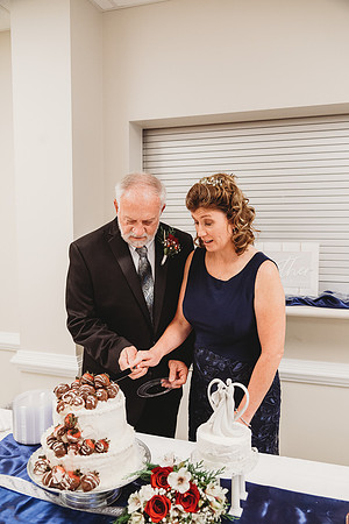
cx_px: 174
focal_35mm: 30
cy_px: 262
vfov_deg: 61.9
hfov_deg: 43.6
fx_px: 436
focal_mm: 30
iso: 4000
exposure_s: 1/200
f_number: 4
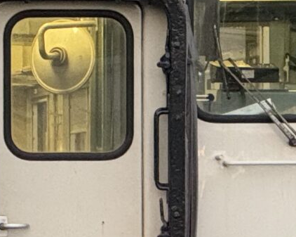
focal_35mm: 711
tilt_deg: -0.6
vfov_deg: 2.2
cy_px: 280
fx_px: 6224
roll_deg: -0.1
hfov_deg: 2.7
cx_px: 14
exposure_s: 1/60
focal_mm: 15.66
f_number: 2.8
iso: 500
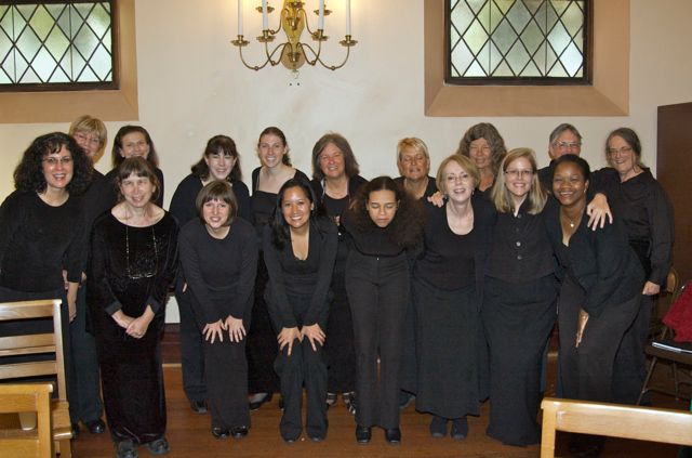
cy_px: 229
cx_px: 346
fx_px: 690
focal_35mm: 36
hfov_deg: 53.3
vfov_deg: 36.7
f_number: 5.6
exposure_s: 1/60
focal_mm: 24
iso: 800
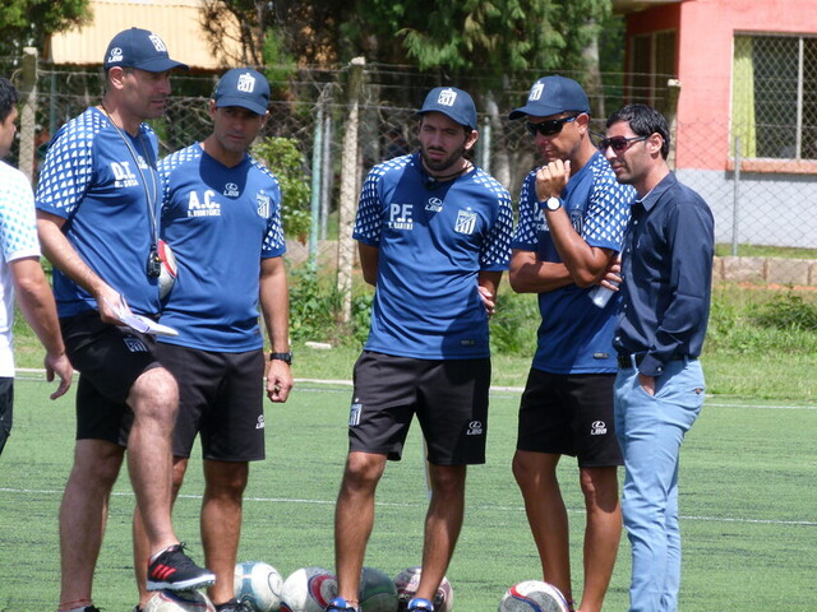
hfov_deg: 5.1
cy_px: 306
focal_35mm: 389
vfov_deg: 3.8
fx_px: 9181
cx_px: 408
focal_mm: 70.1
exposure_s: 1/640
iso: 100
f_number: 4.2
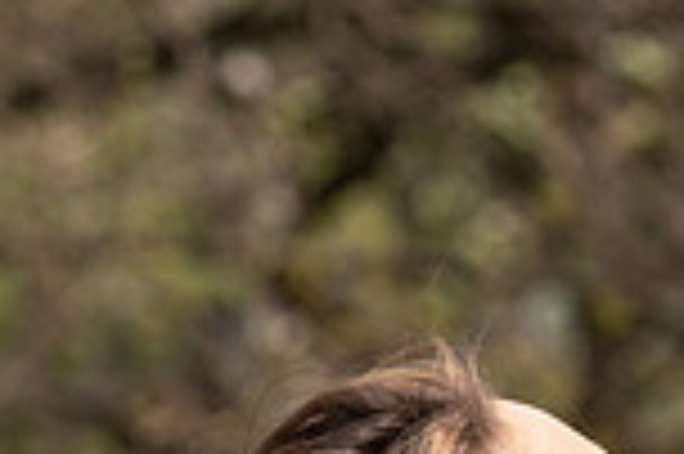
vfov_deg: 2.6
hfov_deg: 3.9
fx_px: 9888
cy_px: 781
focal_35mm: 521
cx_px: 1096
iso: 320
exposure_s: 1/320
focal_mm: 130
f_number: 6.3
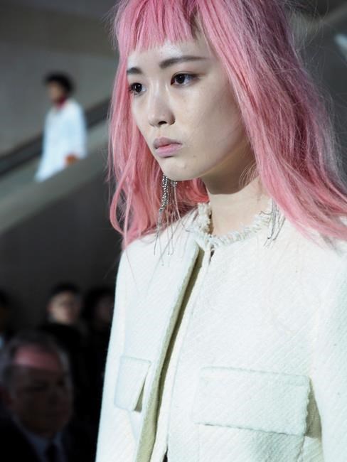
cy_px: 231
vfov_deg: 24.4
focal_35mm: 80
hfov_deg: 18.4
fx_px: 1069
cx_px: 174
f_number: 3.2
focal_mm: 40
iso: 1000
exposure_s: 1/320
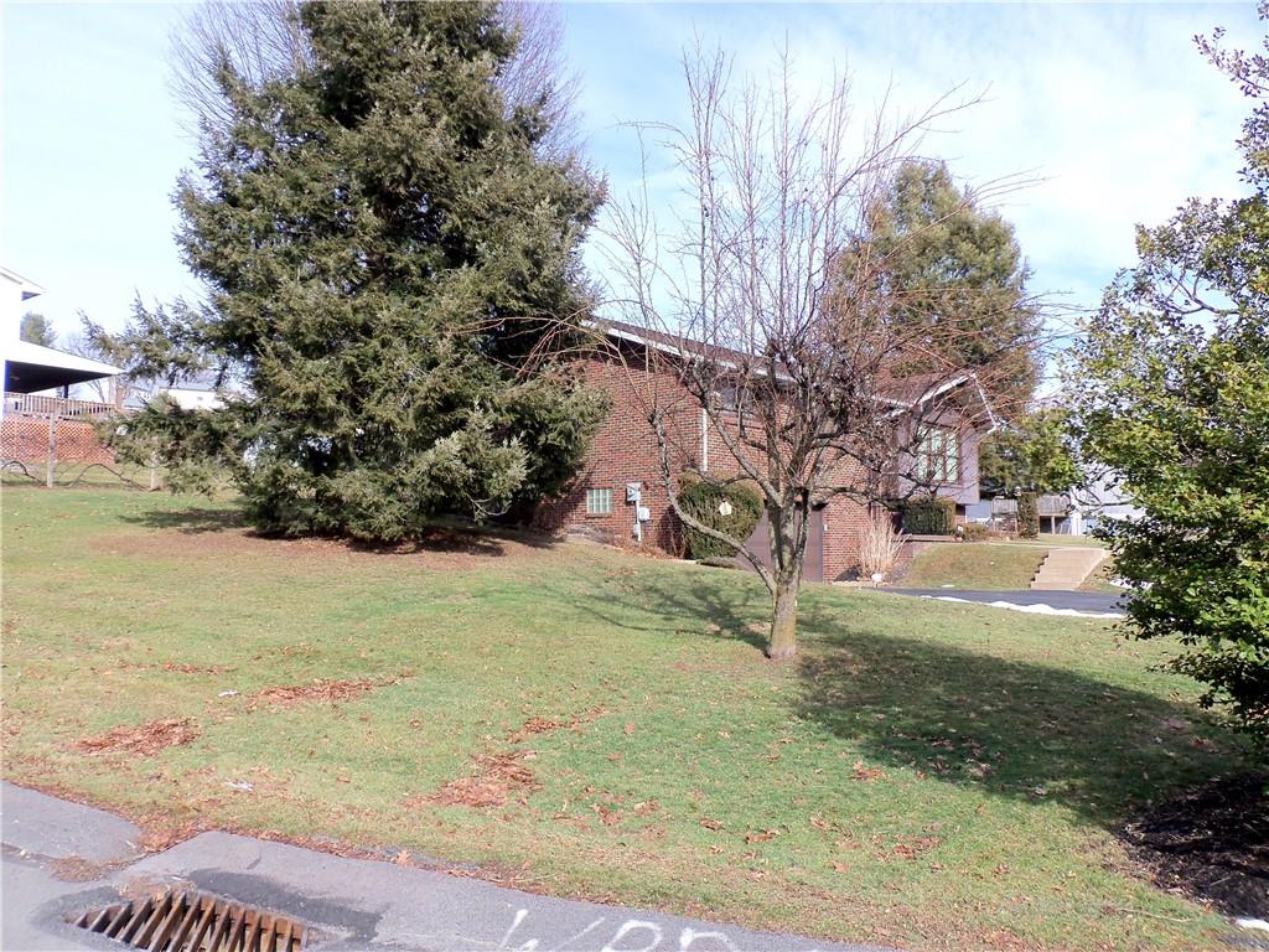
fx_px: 1026
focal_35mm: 28
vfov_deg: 49.7
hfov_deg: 63.4
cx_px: 634
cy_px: 476
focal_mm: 5.1
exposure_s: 1/640
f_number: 3.3
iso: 64
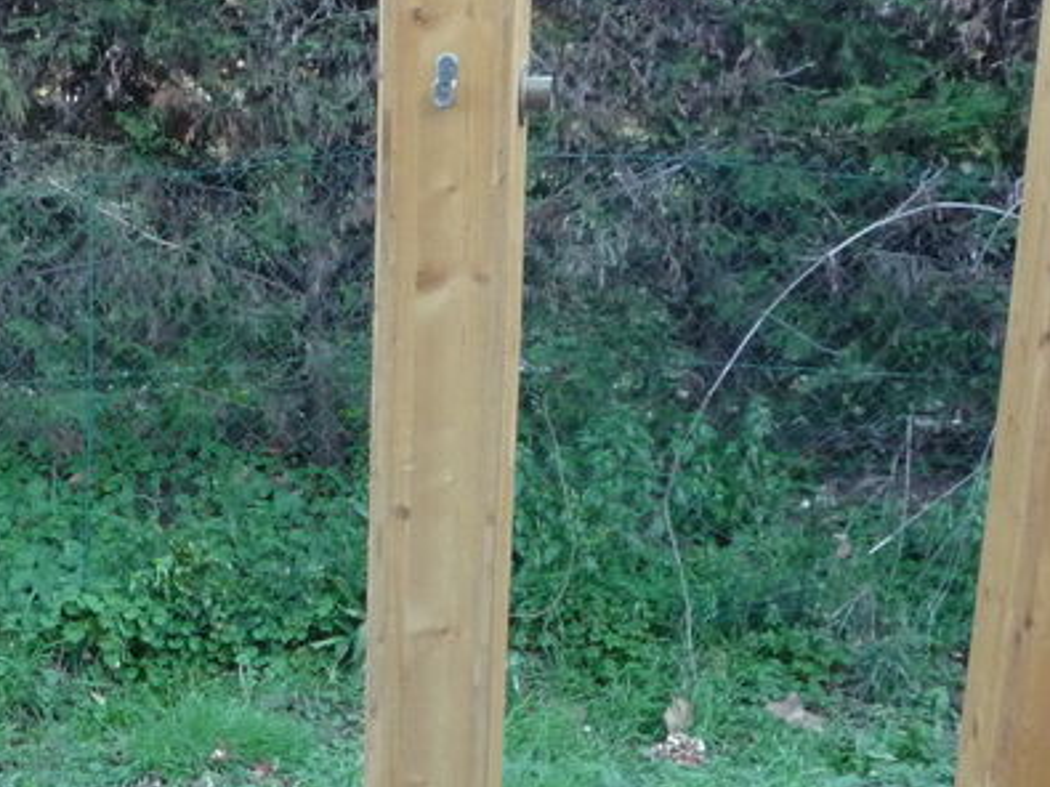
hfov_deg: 25.0
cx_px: 130
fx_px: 2305
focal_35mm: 76
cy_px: 747
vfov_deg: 18.9
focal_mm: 5.2
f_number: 3.3
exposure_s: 1/125
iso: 400
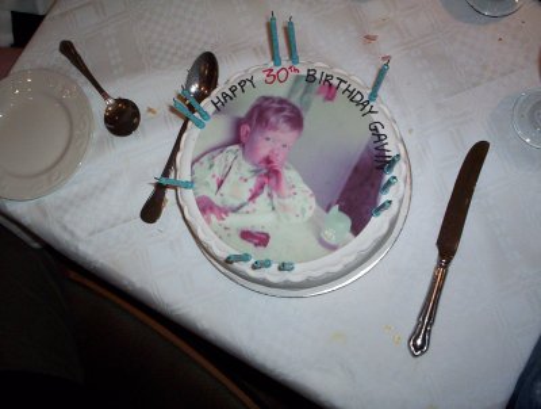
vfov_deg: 37.9
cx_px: 270
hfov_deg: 48.9
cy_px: 204
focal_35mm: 38
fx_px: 595
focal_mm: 4.99
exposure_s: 1/60
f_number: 4.5
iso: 140
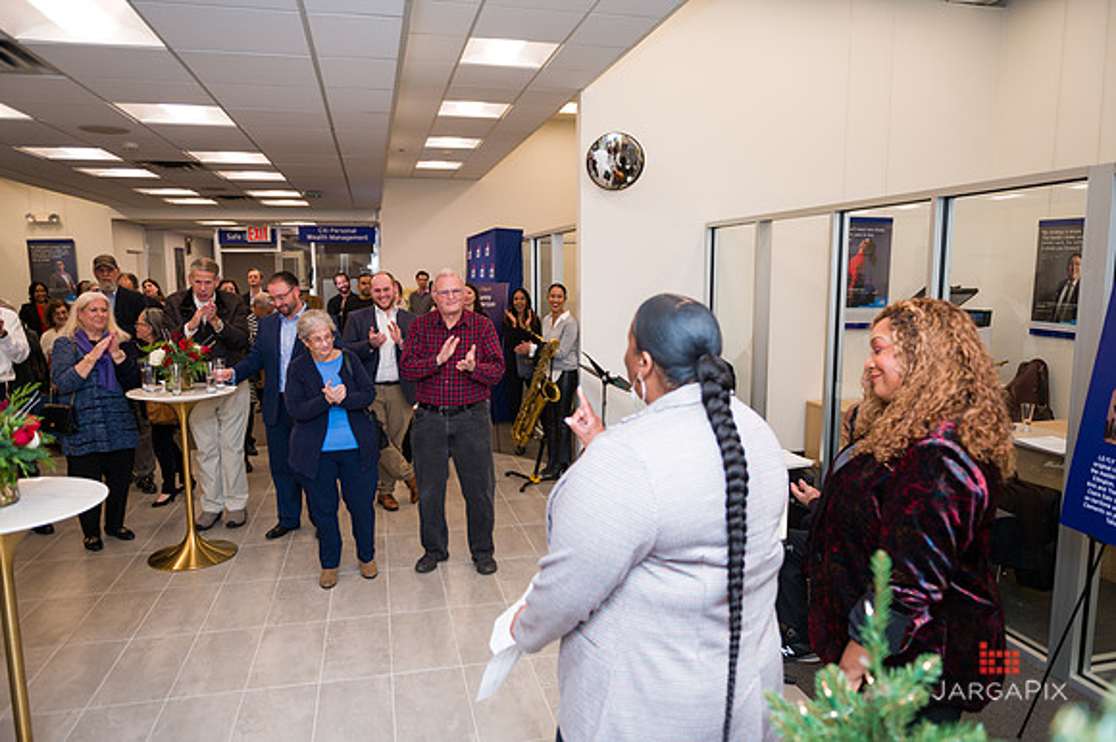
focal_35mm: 24
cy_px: 371
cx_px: 558
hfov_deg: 73.8
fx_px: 744
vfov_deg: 53.1
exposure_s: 1/200
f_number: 3.2
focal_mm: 24
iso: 400
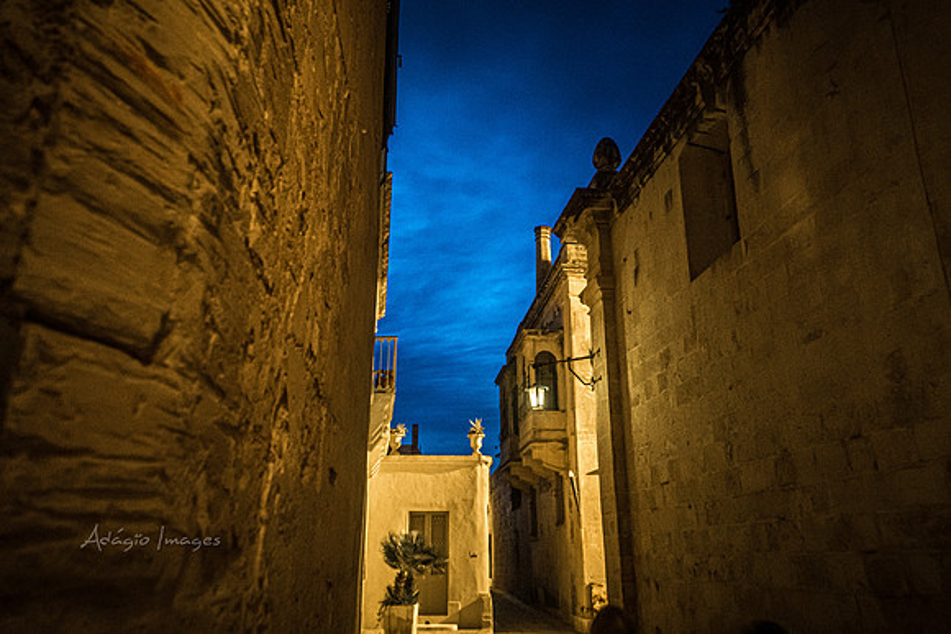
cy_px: 317
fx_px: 713
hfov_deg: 67.4
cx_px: 476
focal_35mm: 27
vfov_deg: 48.0
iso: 6400
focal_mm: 18
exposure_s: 1/10
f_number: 3.5
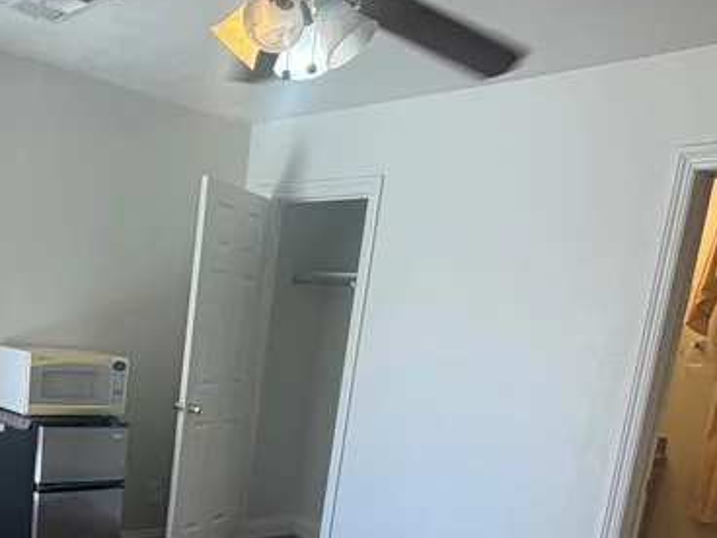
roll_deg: -6.3
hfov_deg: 46.3
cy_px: 476
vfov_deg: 34.9
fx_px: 808
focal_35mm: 39
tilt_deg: -11.2
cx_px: 187
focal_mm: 2.22
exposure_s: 1/120
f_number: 2.2
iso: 80
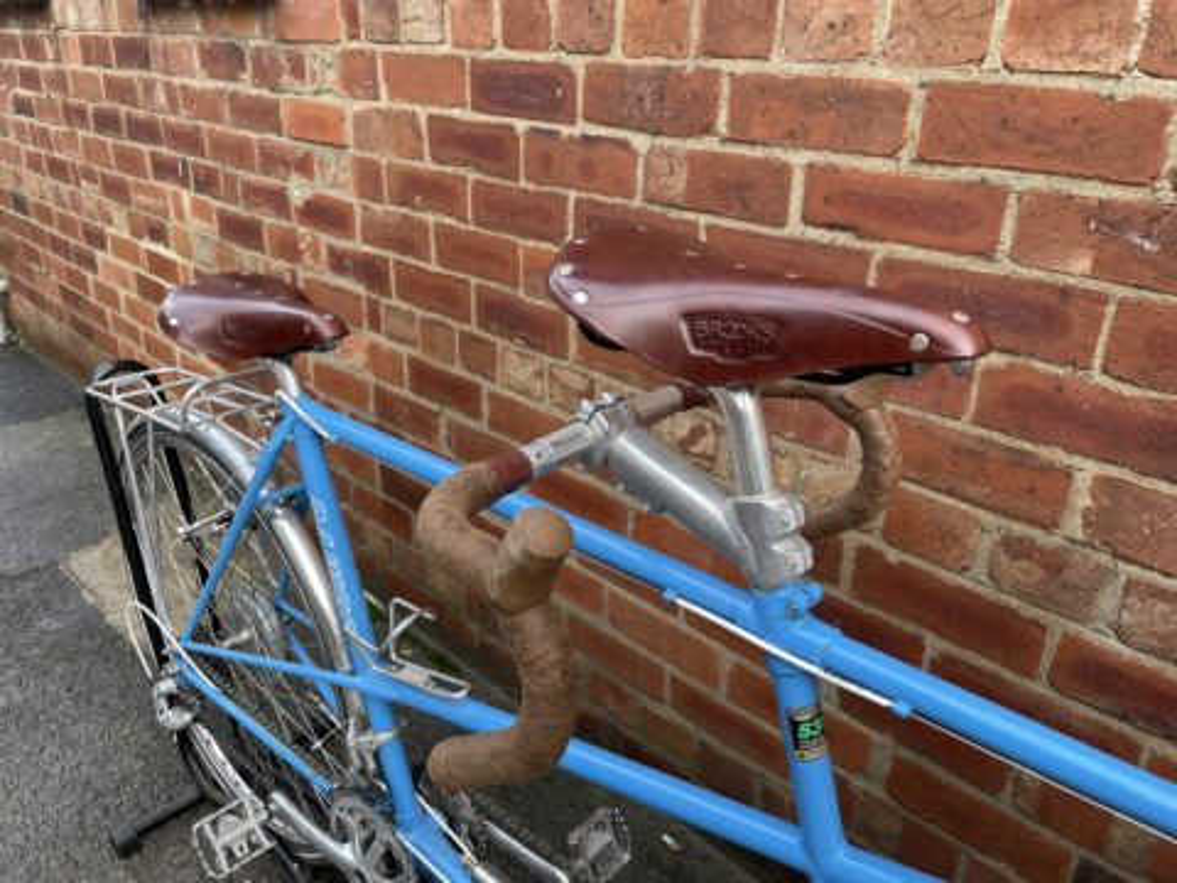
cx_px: 588
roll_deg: -1.0
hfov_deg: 67.3
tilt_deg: -23.8
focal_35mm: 26
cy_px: 442
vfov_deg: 53.1
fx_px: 884
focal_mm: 4.2
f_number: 1.6
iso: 125
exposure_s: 1/114
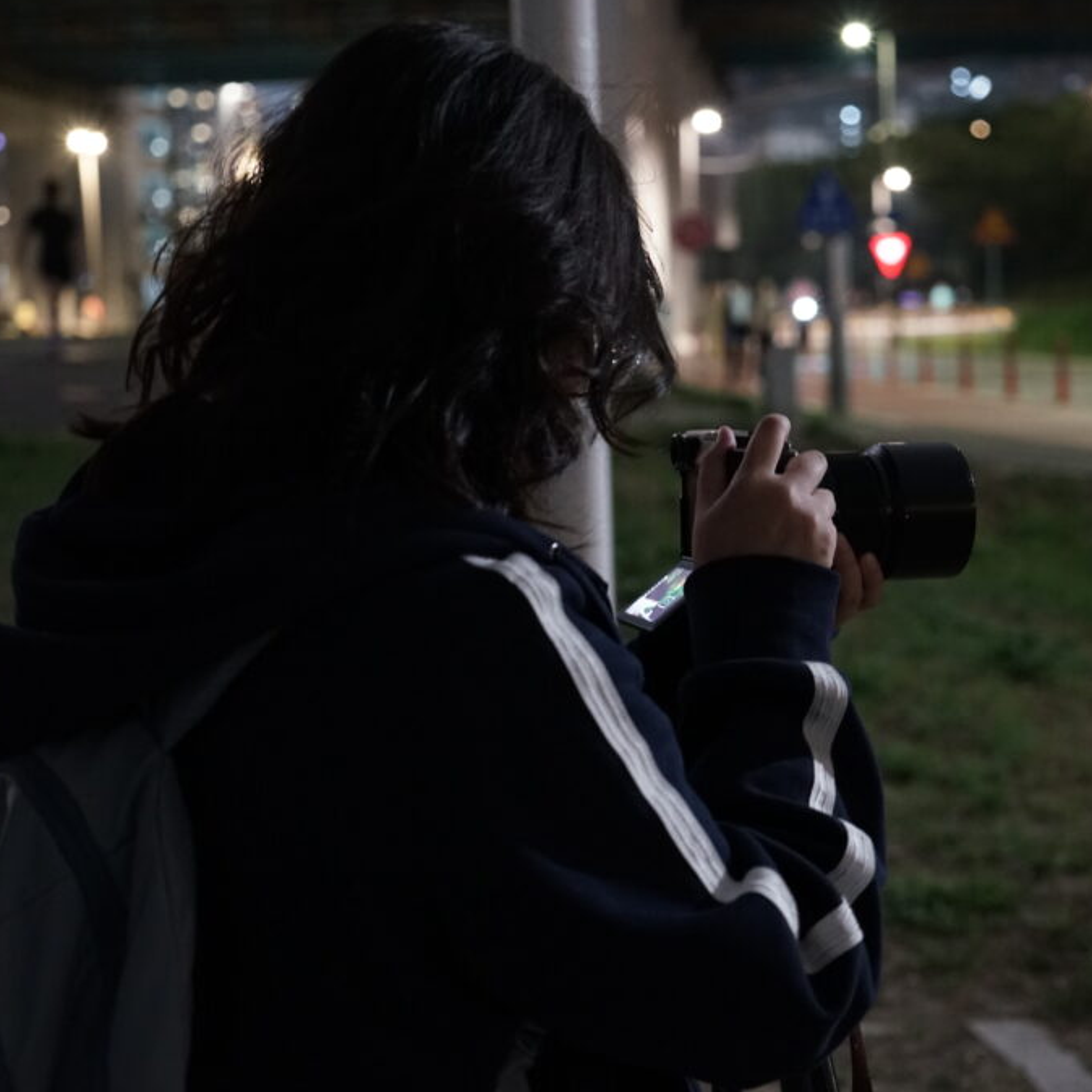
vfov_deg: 27.7
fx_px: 2213
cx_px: 632
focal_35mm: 62
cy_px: 544
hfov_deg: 27.7
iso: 3200
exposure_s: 1/6
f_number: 4
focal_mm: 48
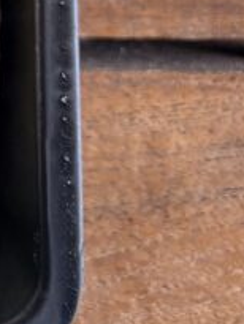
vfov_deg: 13.2
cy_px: -319
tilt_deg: -86.9
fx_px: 1221
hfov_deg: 10.0
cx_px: -334
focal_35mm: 130
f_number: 1.6
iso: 100
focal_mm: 5.96
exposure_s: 1/122
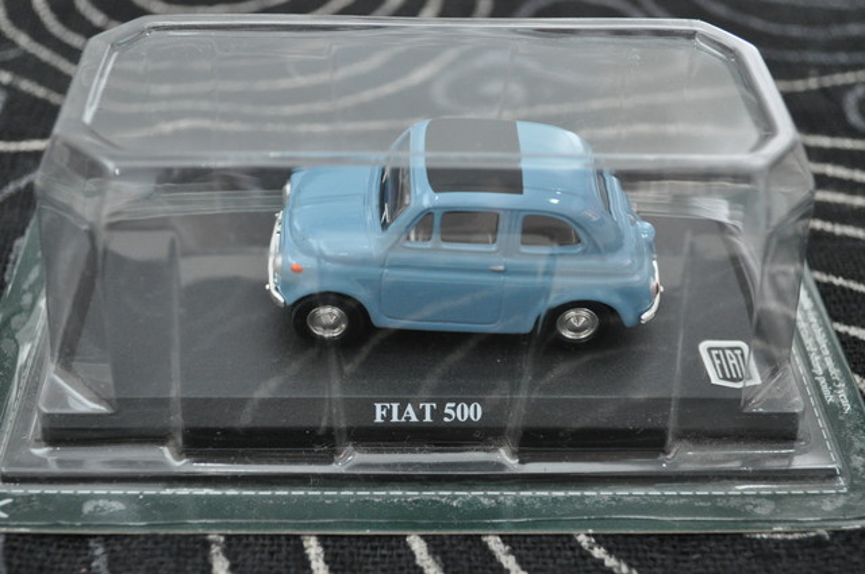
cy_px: 287
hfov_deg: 38.9
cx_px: 432
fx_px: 1224
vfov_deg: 26.4
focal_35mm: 51
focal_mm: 34
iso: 1600
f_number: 5
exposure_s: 1/15
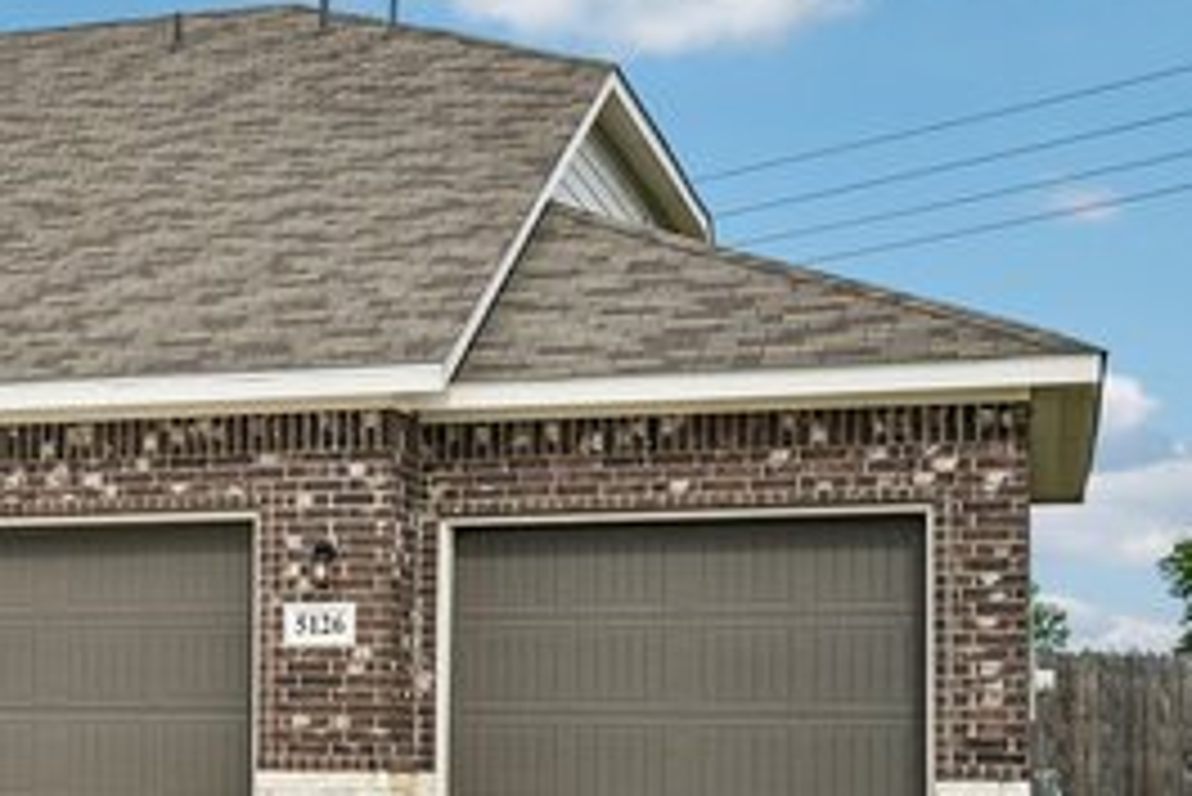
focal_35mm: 82
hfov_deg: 22.8
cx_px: -220
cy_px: 569
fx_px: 2716
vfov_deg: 16.6
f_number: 8
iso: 200
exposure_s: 1/640
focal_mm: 34
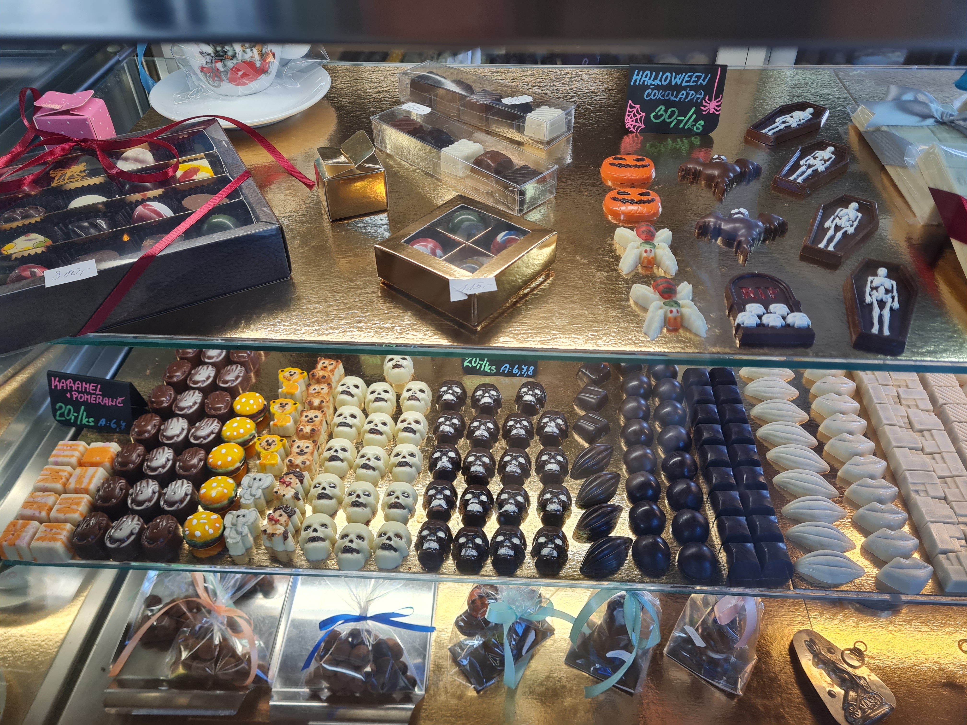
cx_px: 484
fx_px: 726
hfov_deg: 67.3
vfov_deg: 53.1
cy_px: 362
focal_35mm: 26
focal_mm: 5.4
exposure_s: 1/100
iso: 80
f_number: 1.8
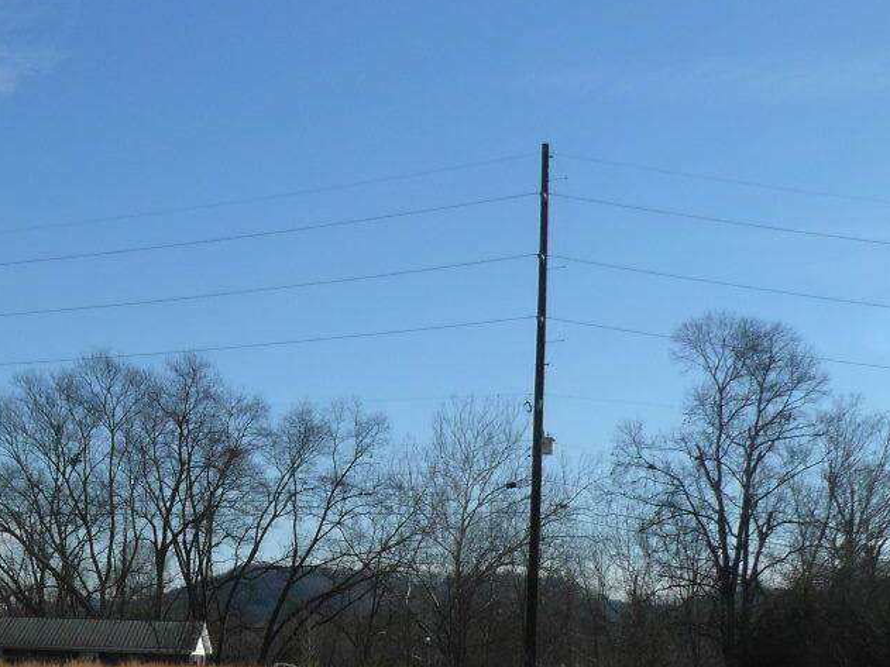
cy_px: 646
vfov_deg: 19.6
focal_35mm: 73
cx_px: -7
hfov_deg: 25.3
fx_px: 1877
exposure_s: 1/500
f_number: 6.3
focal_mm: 6
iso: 100
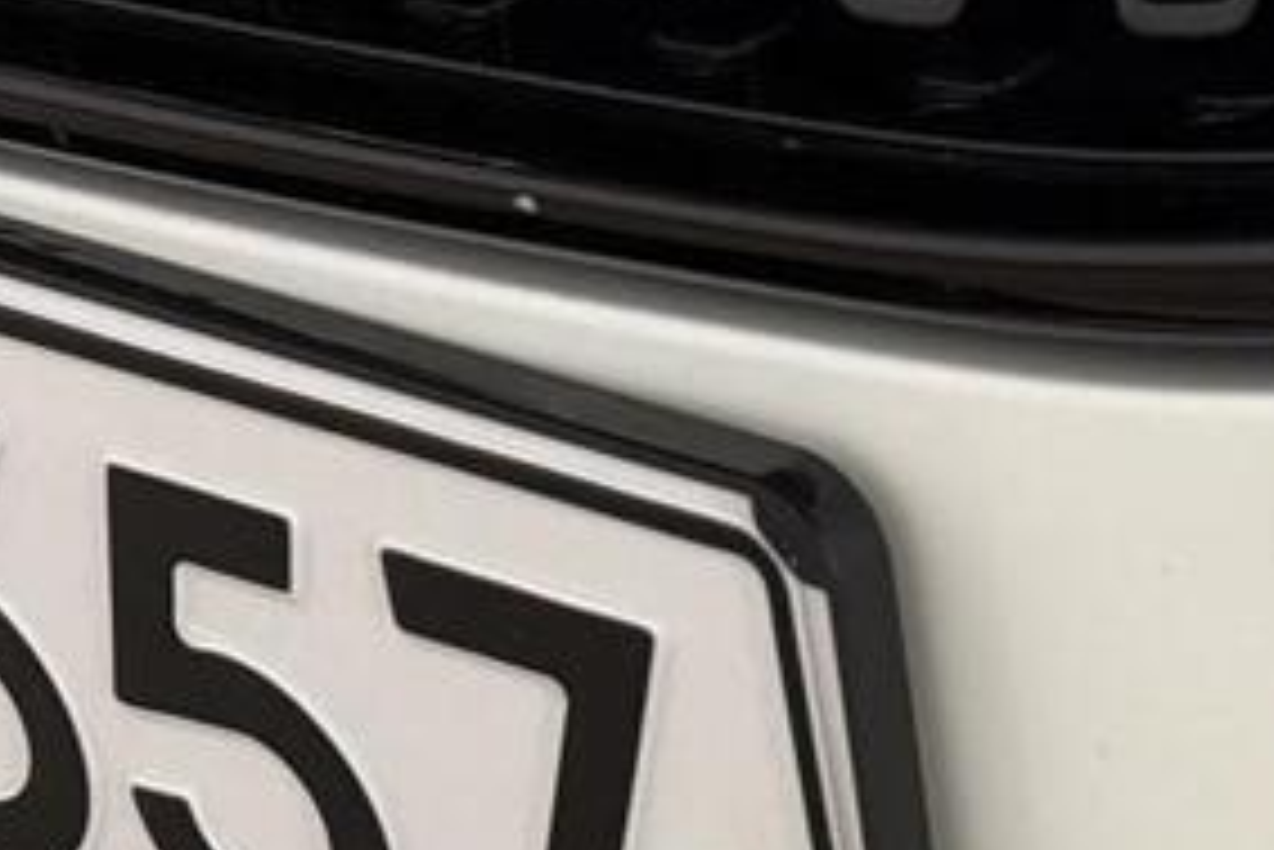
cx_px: 1630
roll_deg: +0.1
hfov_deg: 15.4
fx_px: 4496
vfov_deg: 10.0
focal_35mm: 127
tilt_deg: -42.6
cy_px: 1749
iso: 160
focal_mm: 6.76
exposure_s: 1/50
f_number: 1.78
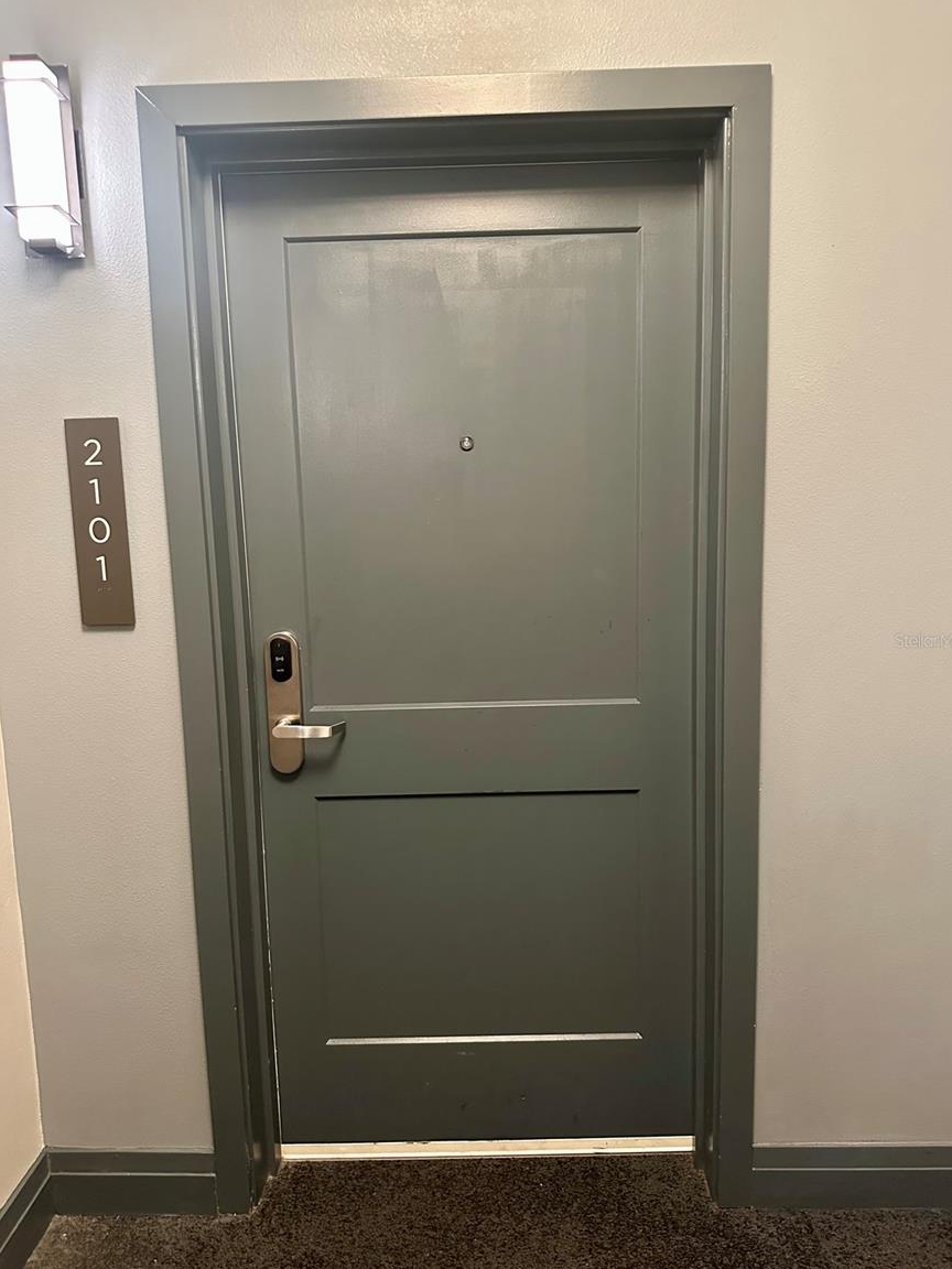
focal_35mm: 25
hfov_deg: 54.9
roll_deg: +0.6
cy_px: 640
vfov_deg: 69.4
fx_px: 917
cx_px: 477
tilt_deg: -8.3
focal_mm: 6.86
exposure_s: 1/40
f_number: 1.78
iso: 640
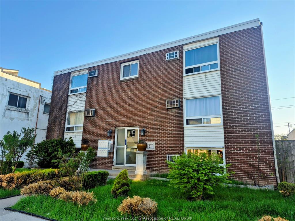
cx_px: 148
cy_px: 110
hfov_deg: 73.9
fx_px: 196
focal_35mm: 23
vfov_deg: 58.9
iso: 25
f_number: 1.8
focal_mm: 5.4
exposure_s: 1/1108
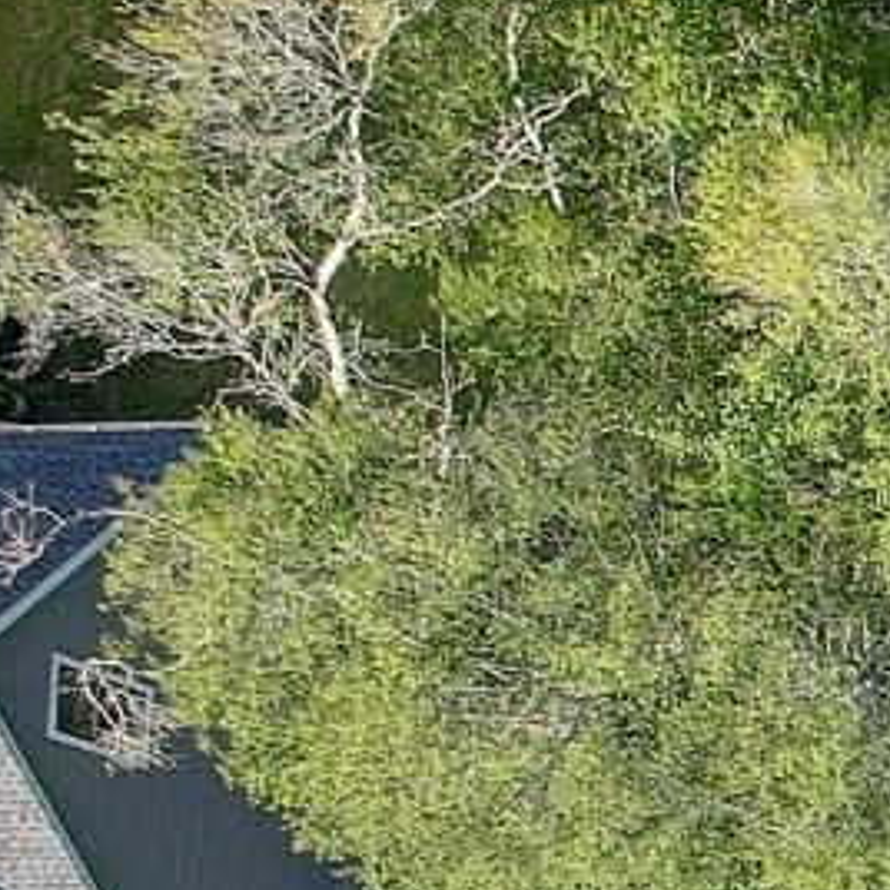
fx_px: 3287
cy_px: 1109
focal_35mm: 113
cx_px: 2653
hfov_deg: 10.7
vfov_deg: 14.8
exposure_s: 1/160
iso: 100
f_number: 2.8
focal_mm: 8.4
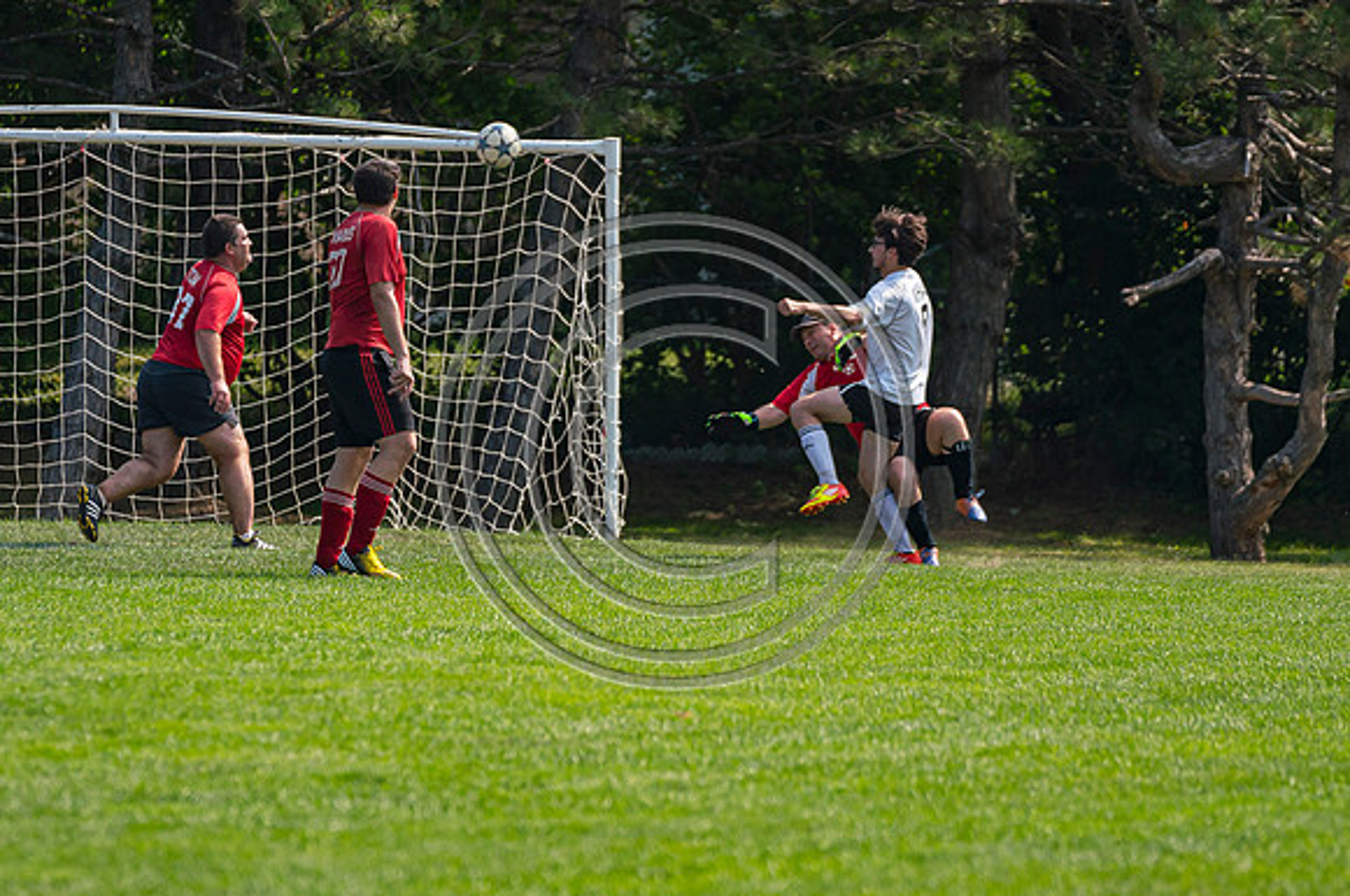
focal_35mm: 416
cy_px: 422
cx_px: 666
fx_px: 15562
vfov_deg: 3.3
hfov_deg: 5.0
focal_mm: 200
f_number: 2.8
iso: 400
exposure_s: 1/5000
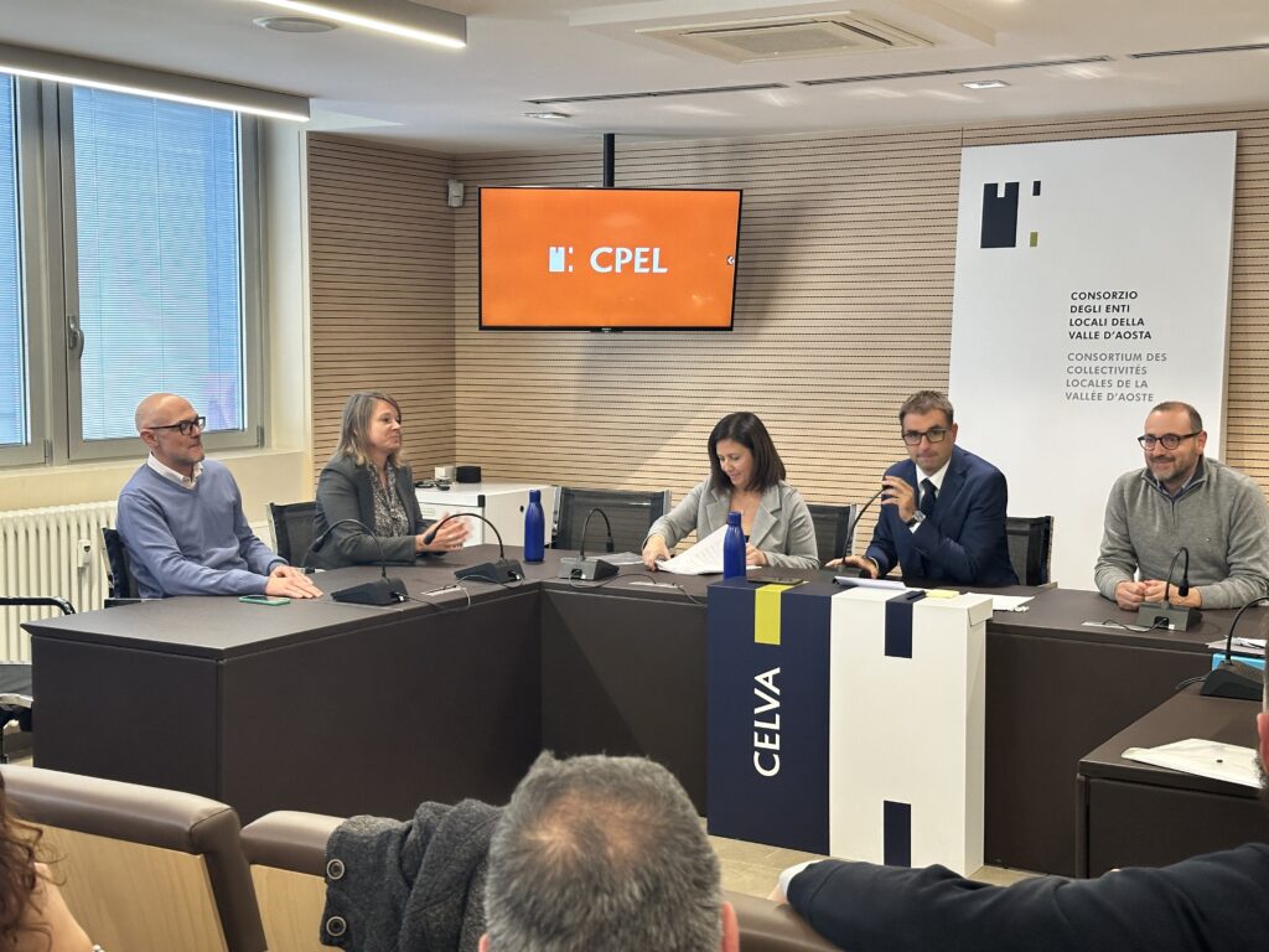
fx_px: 1760
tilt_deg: -4.8
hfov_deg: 39.7
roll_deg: -0.1
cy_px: 476
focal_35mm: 48
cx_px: 634
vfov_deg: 30.3
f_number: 1.78
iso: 160
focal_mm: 6.86
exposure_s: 1/60
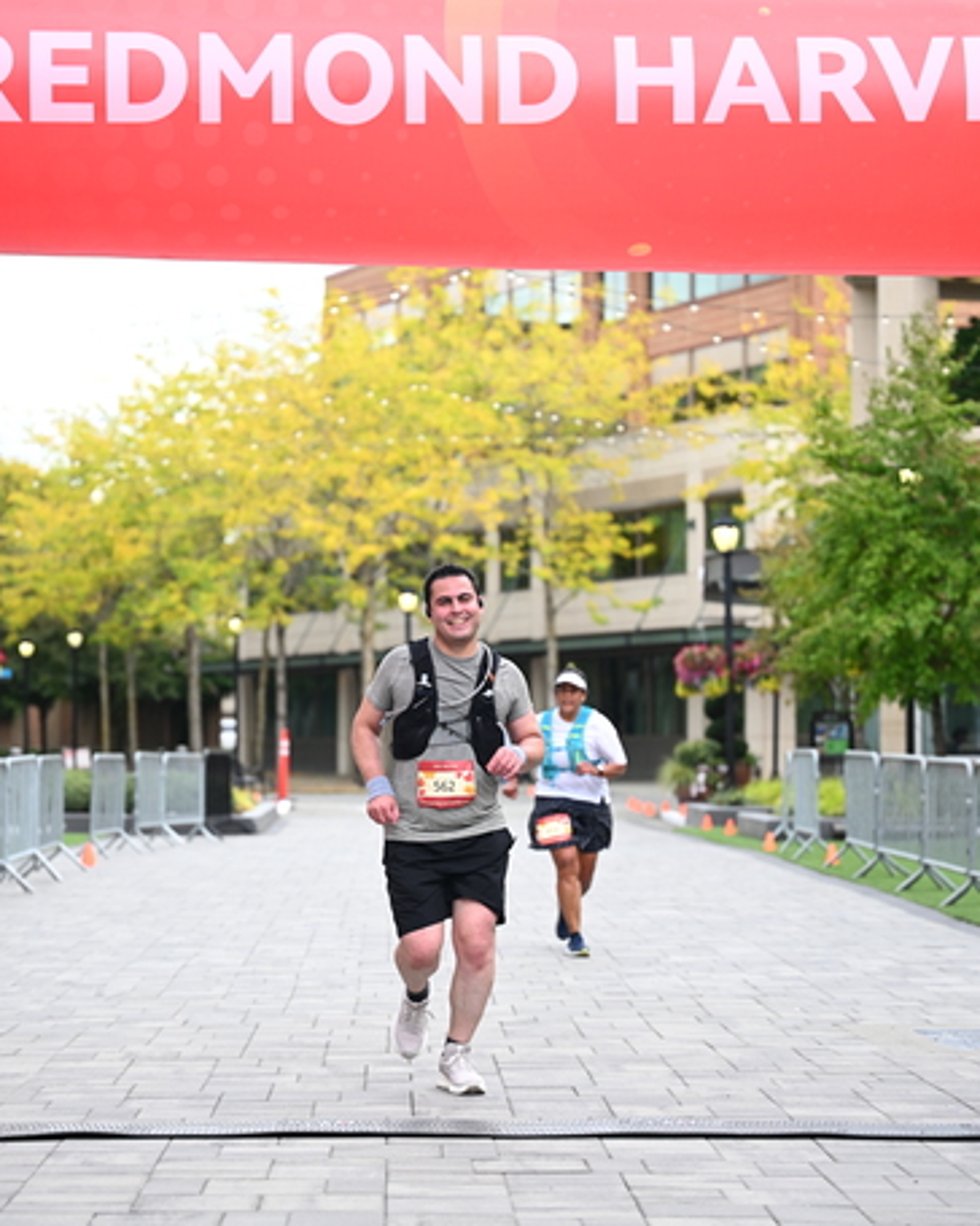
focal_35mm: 93
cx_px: 489
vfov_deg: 20.6
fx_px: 3372
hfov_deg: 16.5
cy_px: 679
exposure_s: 1/1600
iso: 640
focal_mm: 82
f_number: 2.8
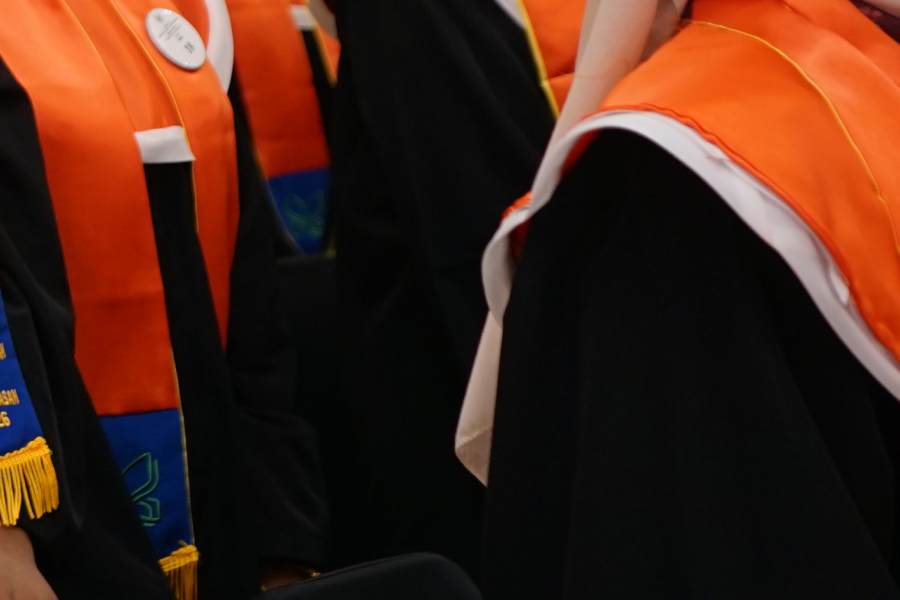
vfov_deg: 9.1
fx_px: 3700
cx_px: -934
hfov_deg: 12.2
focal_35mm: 148
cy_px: -237
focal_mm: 35
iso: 400
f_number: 3.2
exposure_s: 1/100
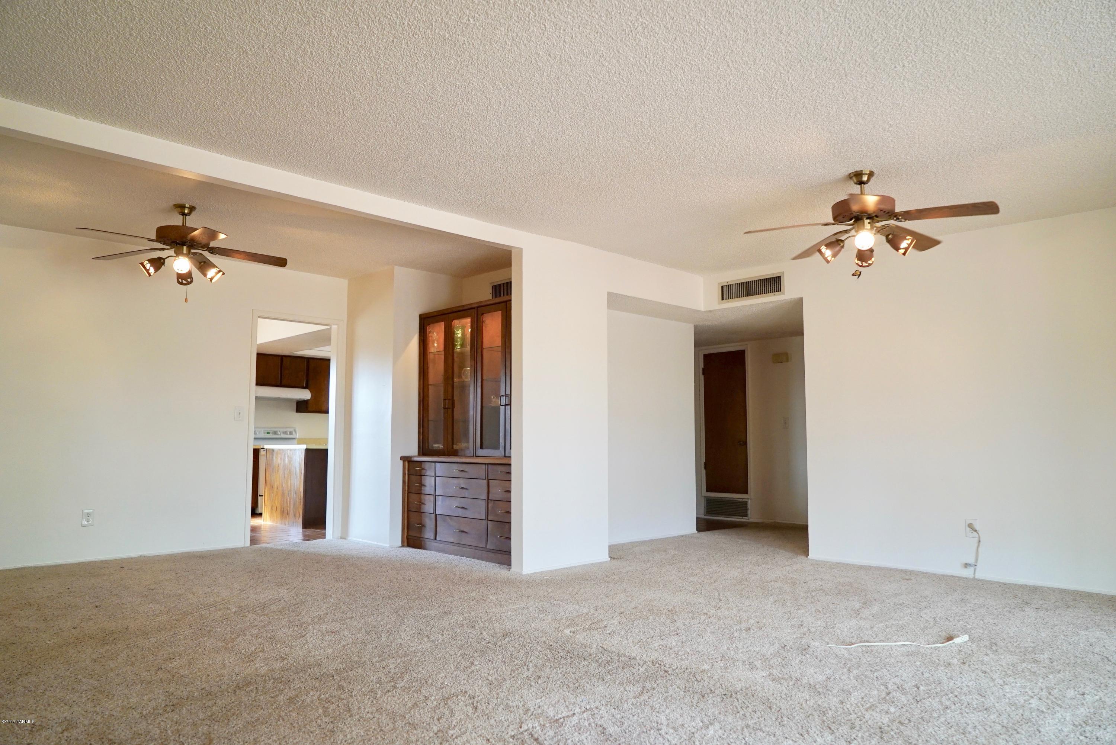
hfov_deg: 73.7
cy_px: 372
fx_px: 744
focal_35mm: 24
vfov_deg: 53.2
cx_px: 558
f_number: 4
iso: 1250
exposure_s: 1/160
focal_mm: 24
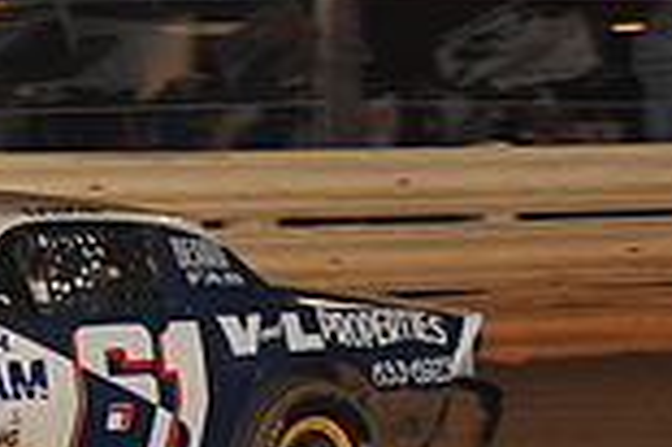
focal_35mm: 505
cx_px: -152
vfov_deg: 2.7
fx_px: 9417
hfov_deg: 4.1
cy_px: 321
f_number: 6.3
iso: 1000
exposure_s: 1/320
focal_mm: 135
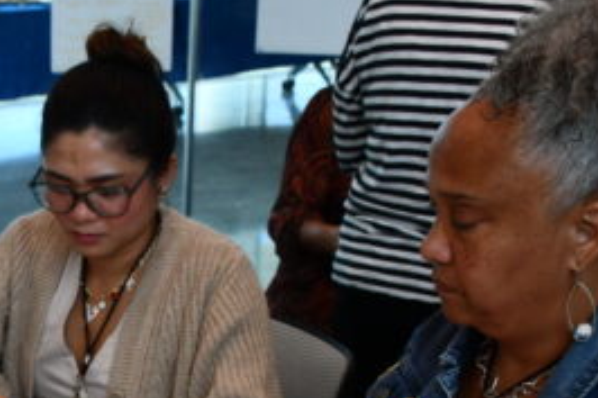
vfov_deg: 16.9
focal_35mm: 78
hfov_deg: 24.5
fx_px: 1295
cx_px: -38
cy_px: 450
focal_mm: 18
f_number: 5
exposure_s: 1/250
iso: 400
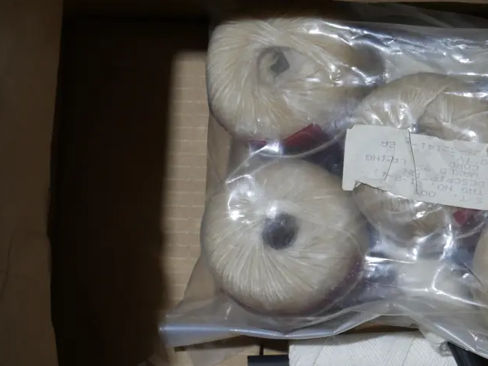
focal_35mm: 127
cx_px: 379
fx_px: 1791
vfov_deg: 11.7
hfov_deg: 15.4
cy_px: 205
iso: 800
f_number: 7.1
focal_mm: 40
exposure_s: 1/100
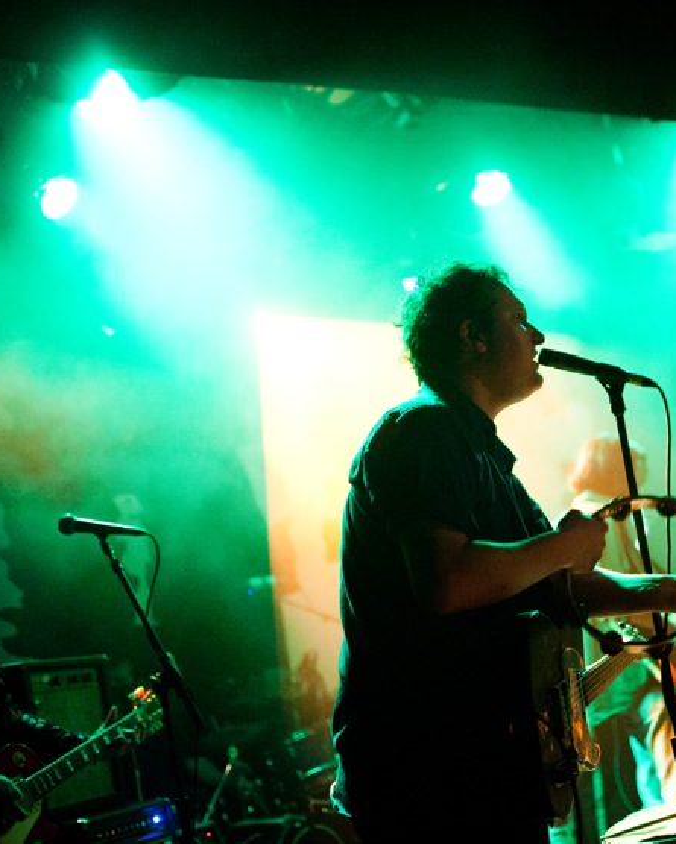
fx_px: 1475
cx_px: 521
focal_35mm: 59
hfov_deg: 25.5
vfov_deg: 31.9
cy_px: 408
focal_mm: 35
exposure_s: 1/100
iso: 5000
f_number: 1.8
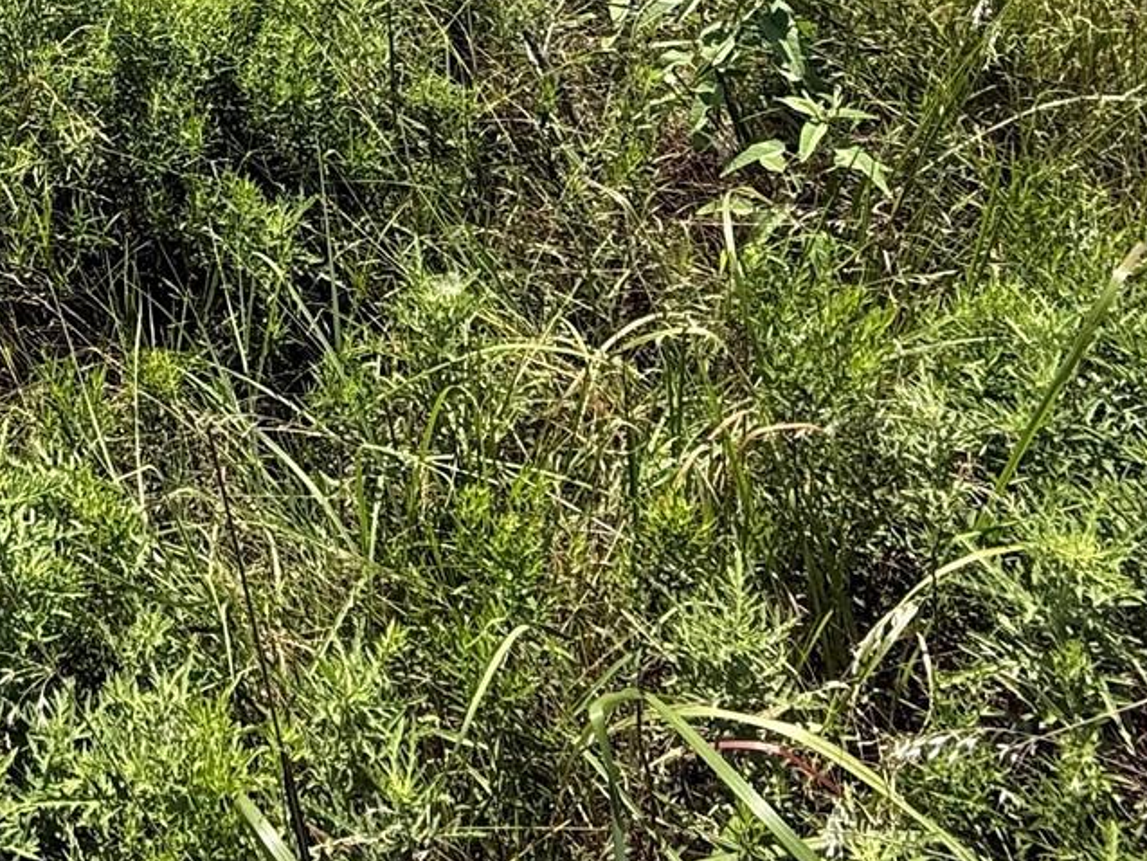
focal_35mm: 45
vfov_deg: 27.1
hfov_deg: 37.0
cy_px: -252
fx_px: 1491
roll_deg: -1.5
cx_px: -41
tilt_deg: -16.4
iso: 50
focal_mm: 2.22
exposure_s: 1/1285
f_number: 2.2
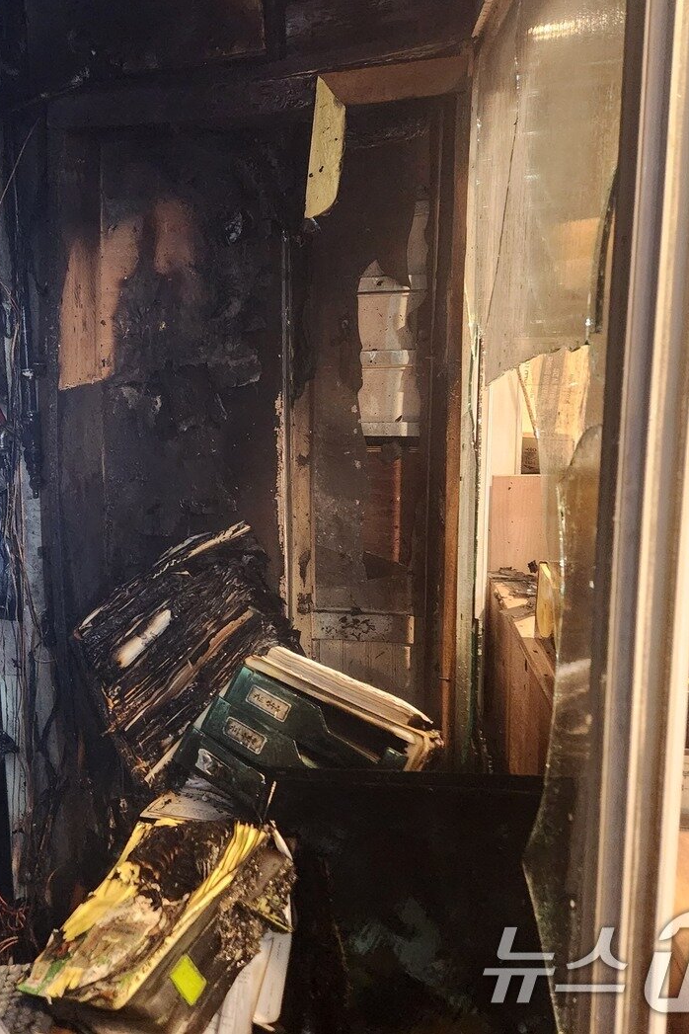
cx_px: 94
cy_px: 517
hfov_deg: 38.8
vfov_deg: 58.7
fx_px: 919
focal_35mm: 32
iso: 1000
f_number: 1.8
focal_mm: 5.4
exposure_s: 1/24
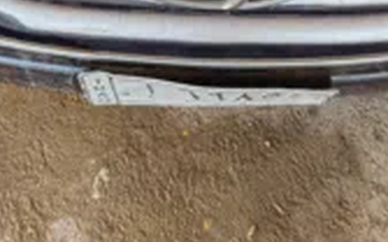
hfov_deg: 33.5
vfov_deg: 17.0
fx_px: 644
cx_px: 197
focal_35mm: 61
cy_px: -209
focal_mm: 5.25
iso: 828
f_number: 1.75
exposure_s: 1/400
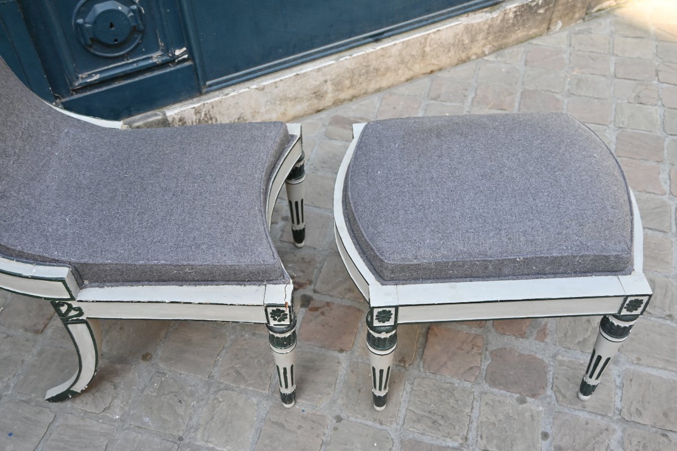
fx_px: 663
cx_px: 338
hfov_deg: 54.1
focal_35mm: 35
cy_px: 226
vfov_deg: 37.6
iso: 200
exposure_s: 1/250
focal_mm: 23.5
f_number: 4
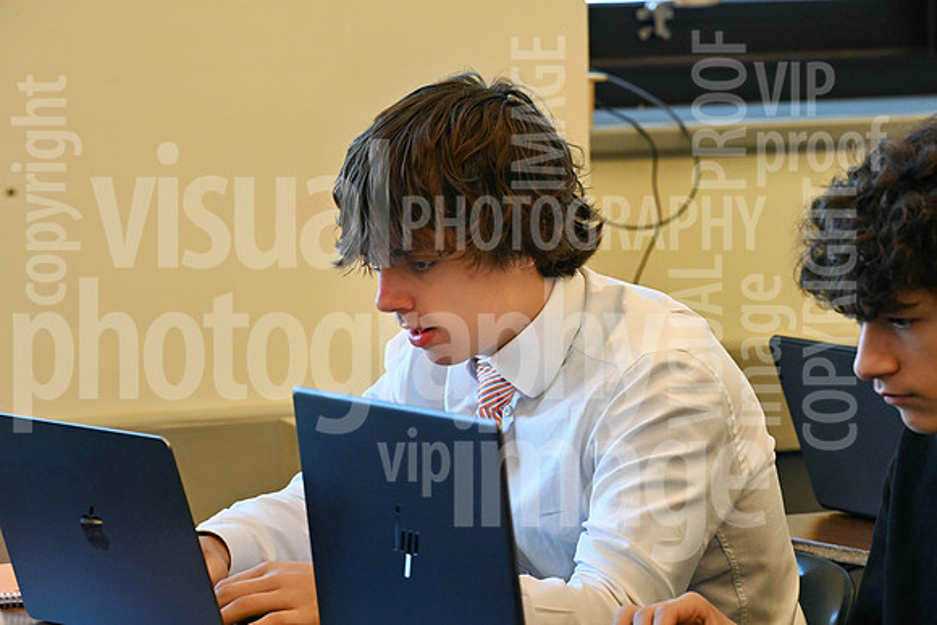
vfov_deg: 6.9
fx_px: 5207
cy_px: 312
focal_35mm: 200
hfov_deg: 10.3
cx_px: 468
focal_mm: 200
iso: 4000
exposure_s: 1/200
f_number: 8
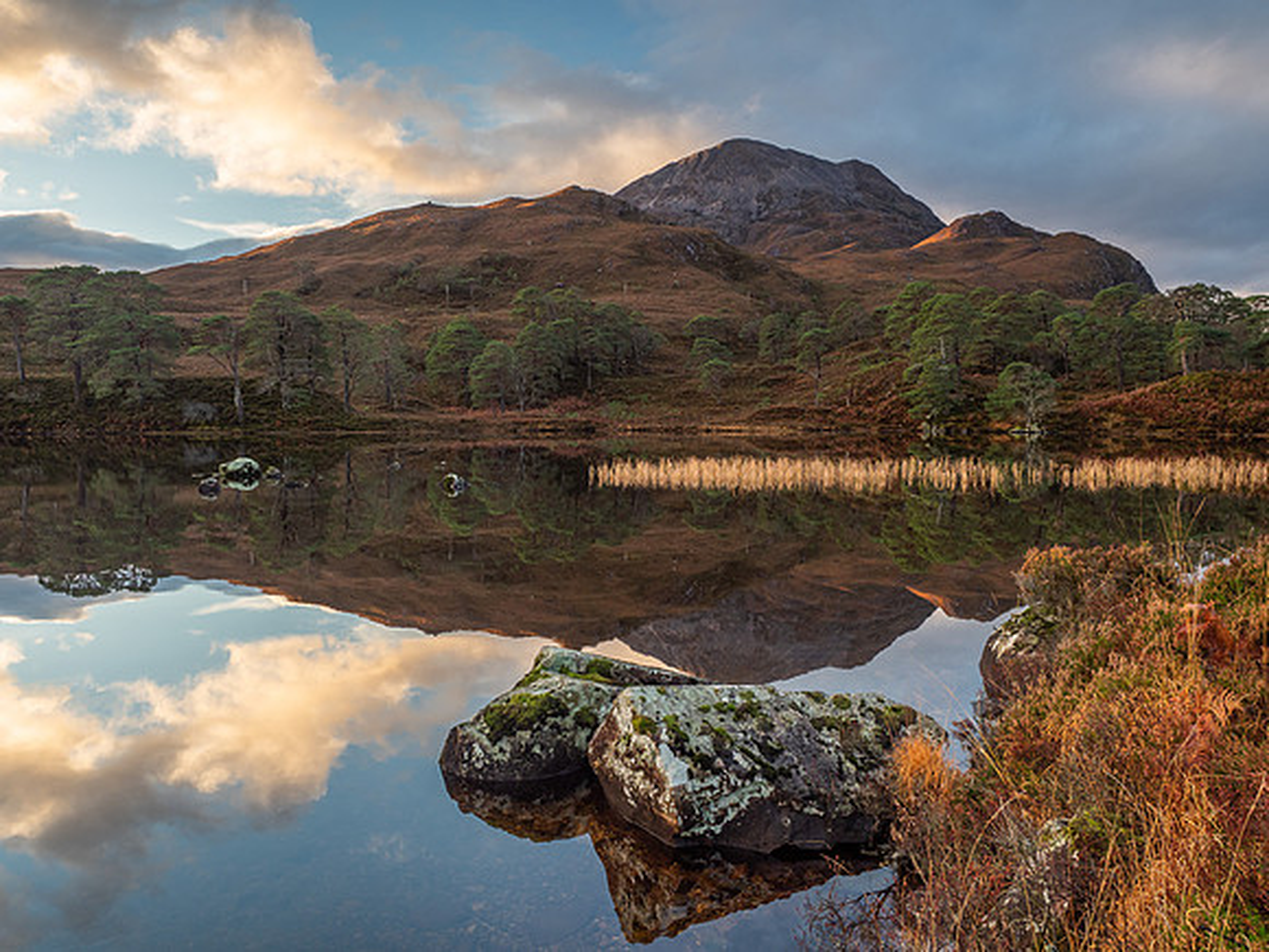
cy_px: 476
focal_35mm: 24
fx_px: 880
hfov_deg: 71.6
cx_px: 634
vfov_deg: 56.8
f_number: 7.1
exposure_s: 1/10
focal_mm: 12
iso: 200
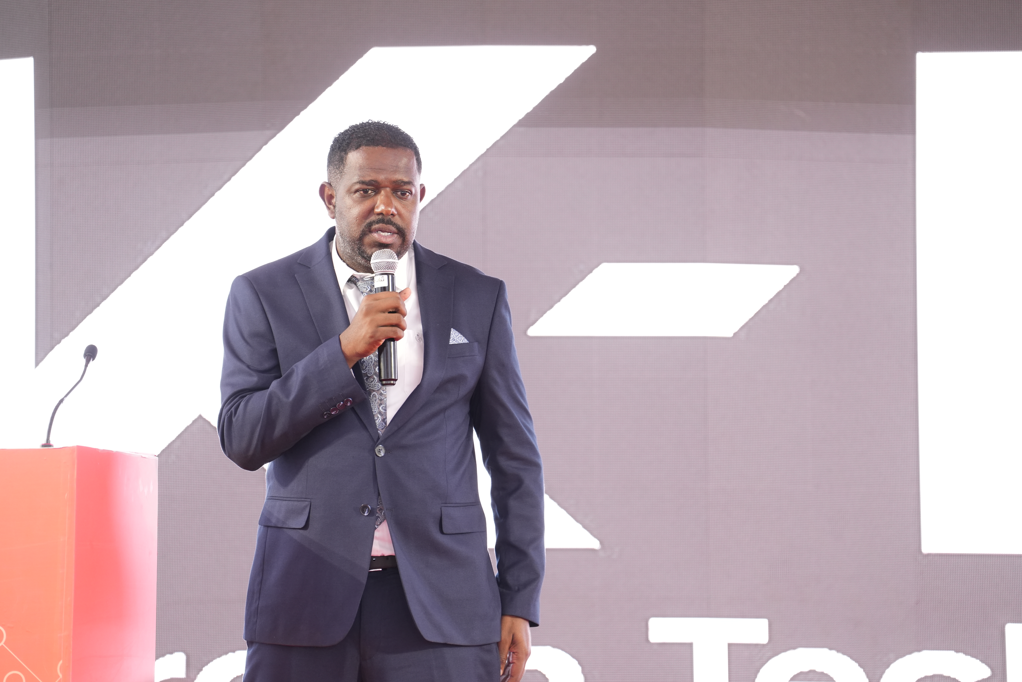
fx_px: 5025
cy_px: 341
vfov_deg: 7.8
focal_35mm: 177
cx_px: 510
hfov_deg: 11.6
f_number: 2.8
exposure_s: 1/200
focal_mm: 176
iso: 1250
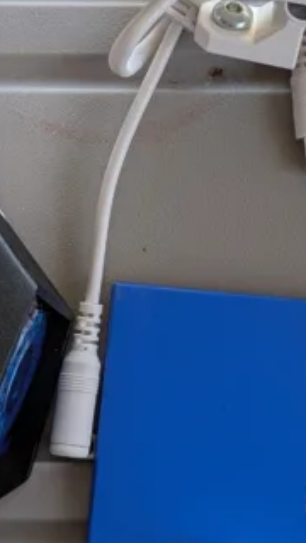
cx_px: 236
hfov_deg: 14.4
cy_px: 227
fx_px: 1209
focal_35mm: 84
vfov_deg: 25.3
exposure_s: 1/43.1
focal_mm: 6.9
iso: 18
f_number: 1.68
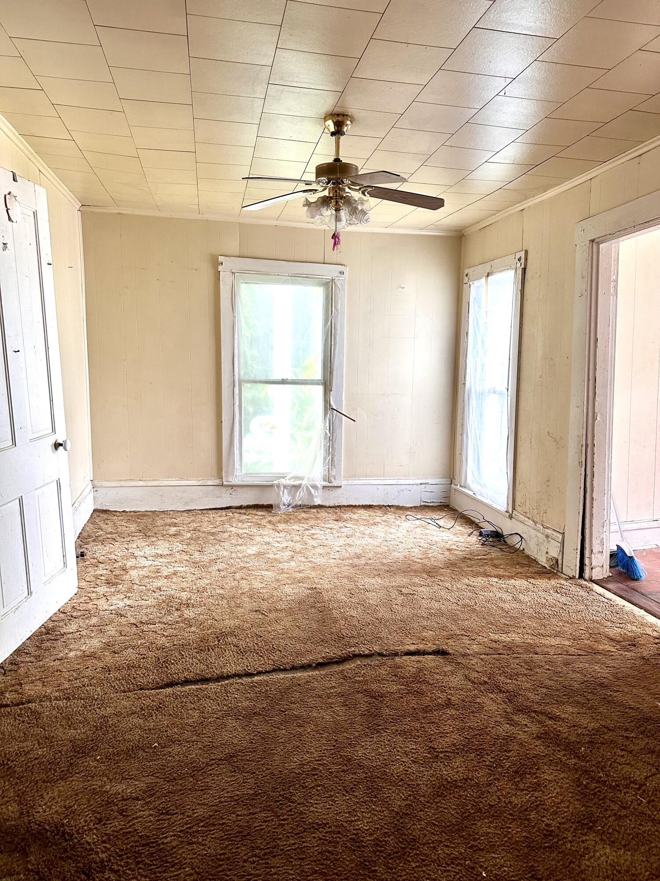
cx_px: 330
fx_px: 610
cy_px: 440
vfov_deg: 71.6
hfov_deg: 56.8
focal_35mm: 24
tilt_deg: -10.3
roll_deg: -0.6
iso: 250
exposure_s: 1/72
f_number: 1.78
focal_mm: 6.86
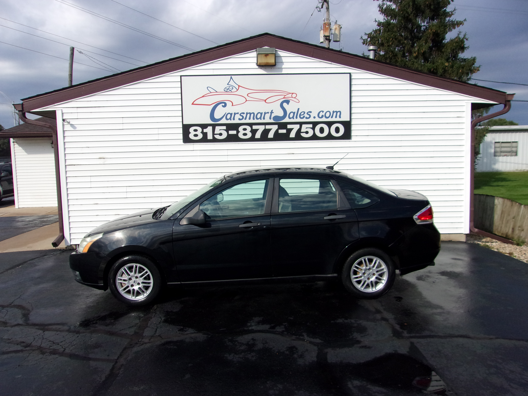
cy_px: 198
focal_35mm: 27
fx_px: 412
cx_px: 264
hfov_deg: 65.3
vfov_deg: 51.4
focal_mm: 4.9
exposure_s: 1/250
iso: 200
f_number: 10.4
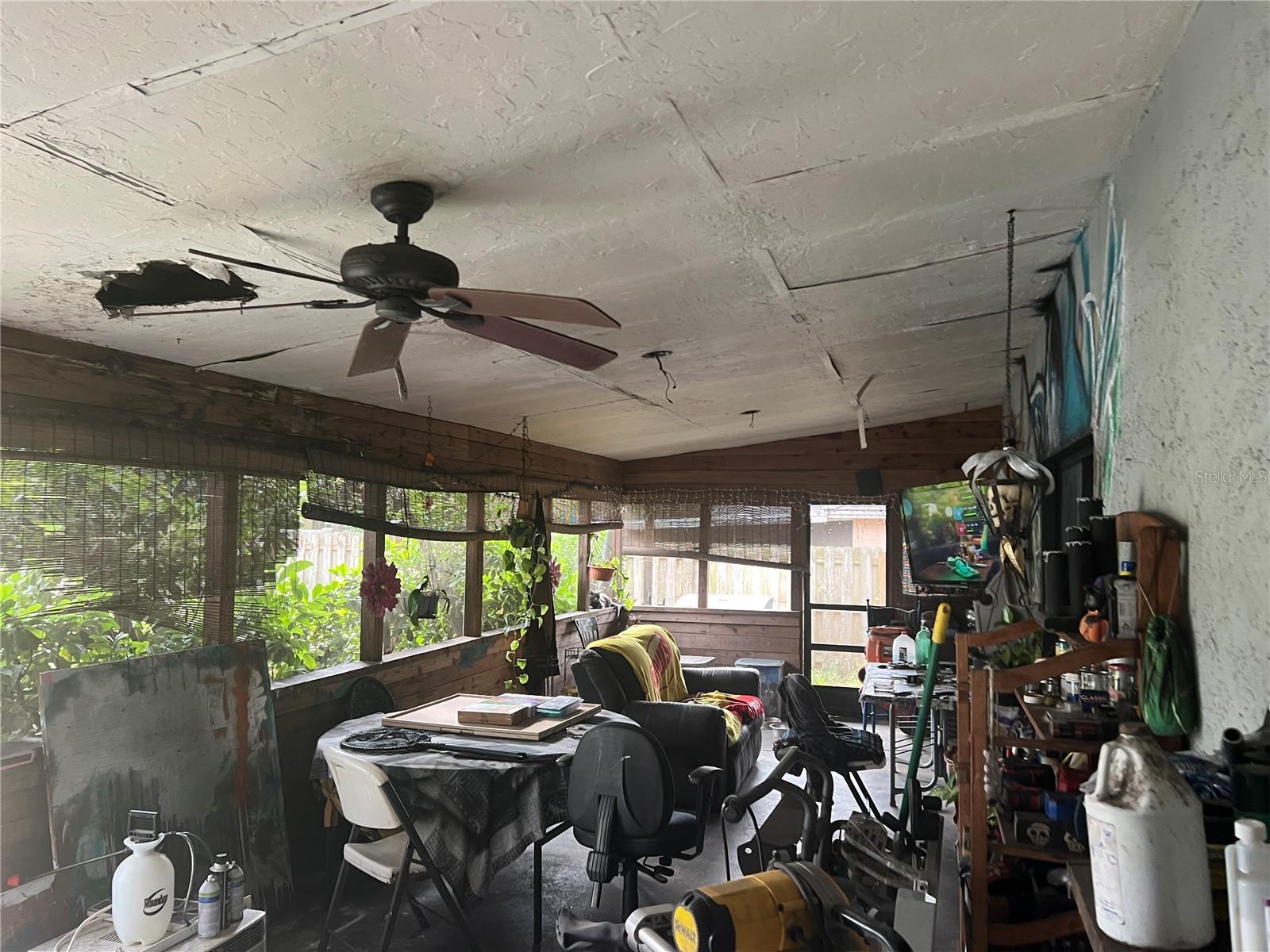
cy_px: 476
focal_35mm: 26
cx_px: 635
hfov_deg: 67.3
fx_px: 954
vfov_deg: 53.1
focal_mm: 5.7
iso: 100
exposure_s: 1/60
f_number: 1.5
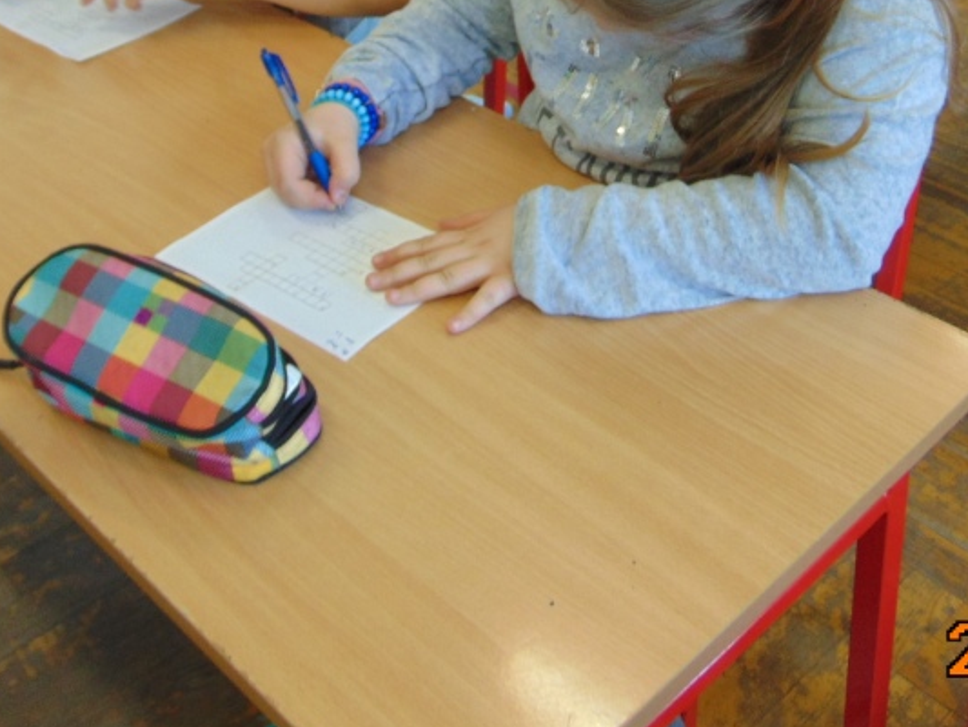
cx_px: 532
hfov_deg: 39.6
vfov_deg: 29.3
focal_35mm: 48
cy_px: 98
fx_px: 1343
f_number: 3
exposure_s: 1/30
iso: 100
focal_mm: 4.5
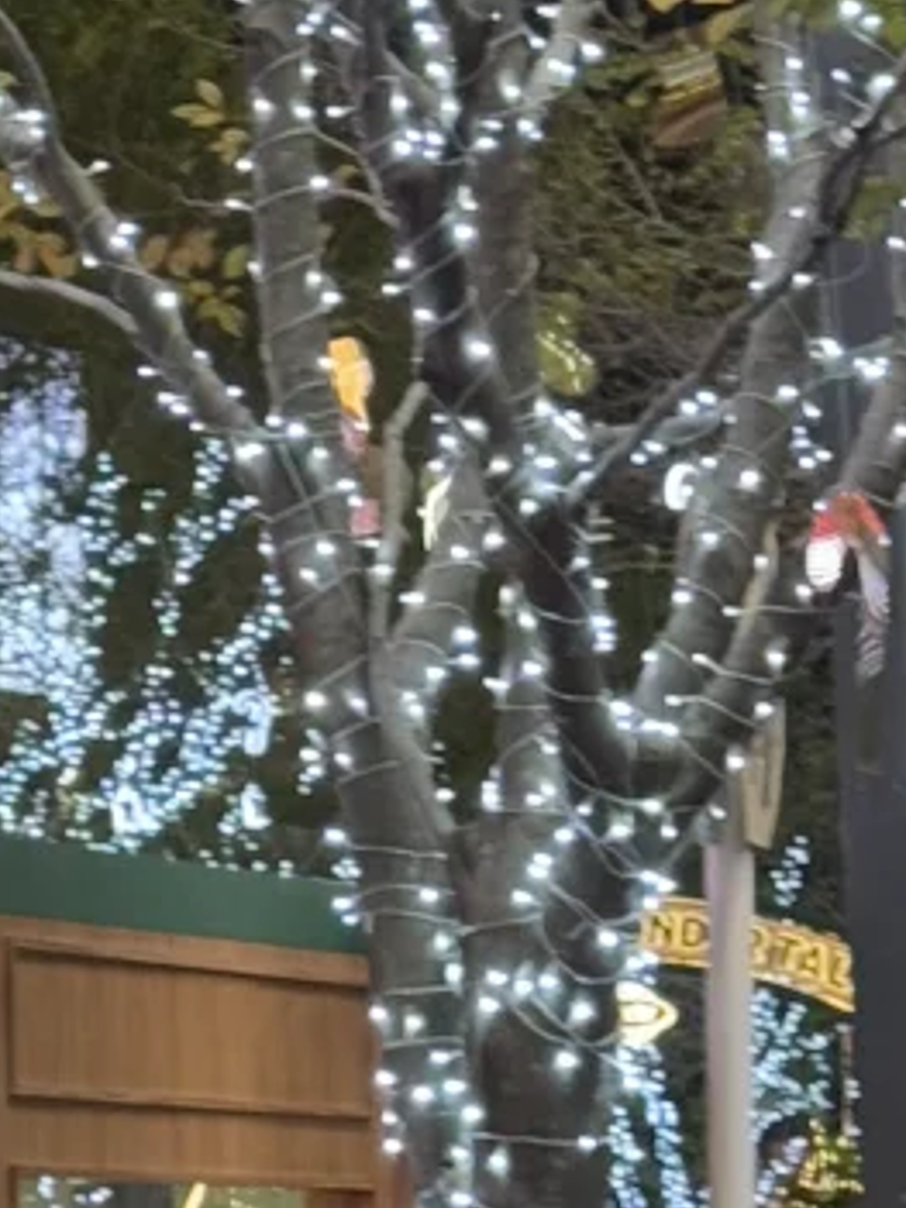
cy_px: 688
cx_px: -748
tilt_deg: +4.6
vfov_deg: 10.0
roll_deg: -0.8
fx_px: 6879
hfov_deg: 7.3
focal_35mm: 197
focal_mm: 6.76
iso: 200
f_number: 1.78
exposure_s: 1/50
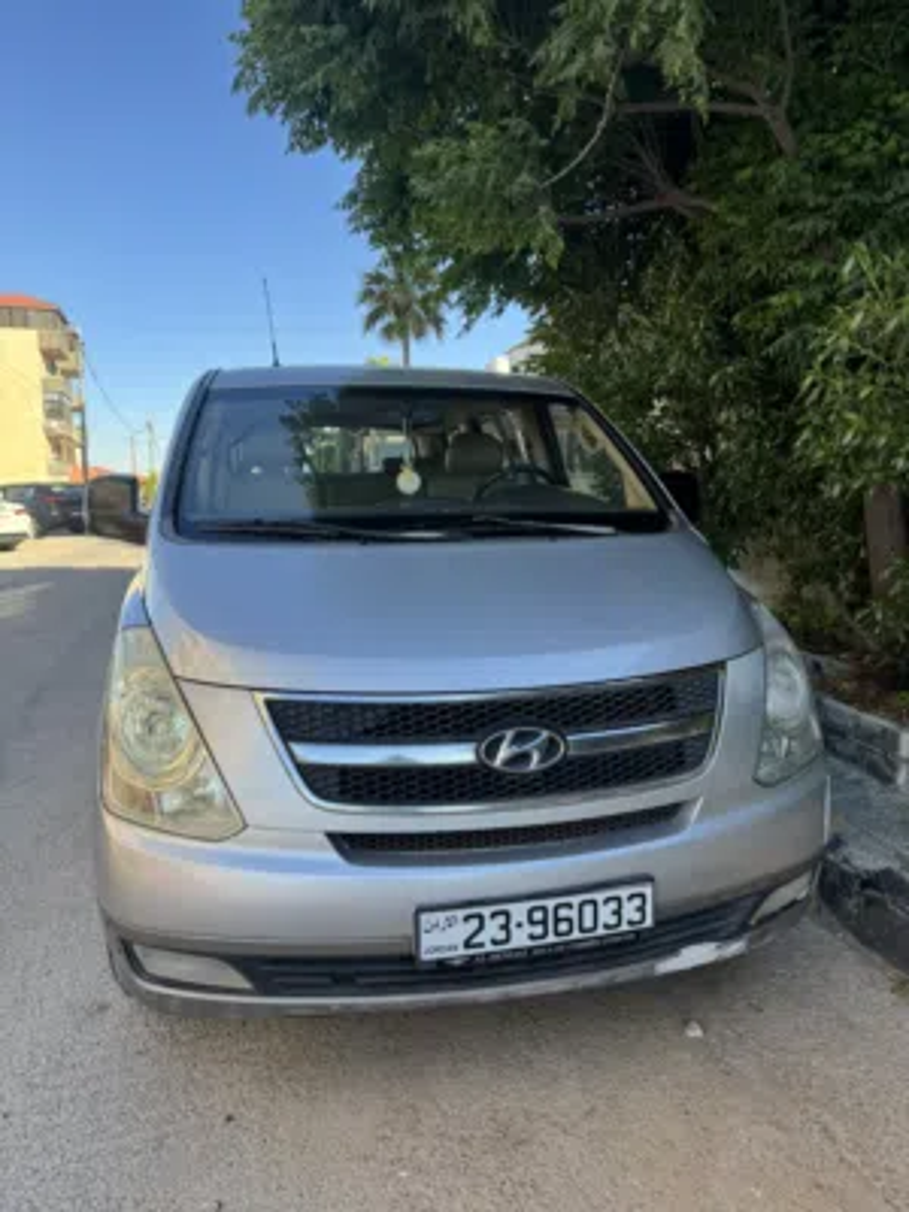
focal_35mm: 24
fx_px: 840
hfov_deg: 56.8
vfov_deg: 71.6
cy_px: 606
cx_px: 454
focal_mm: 6.76
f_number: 1.78
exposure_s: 1/832
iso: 80
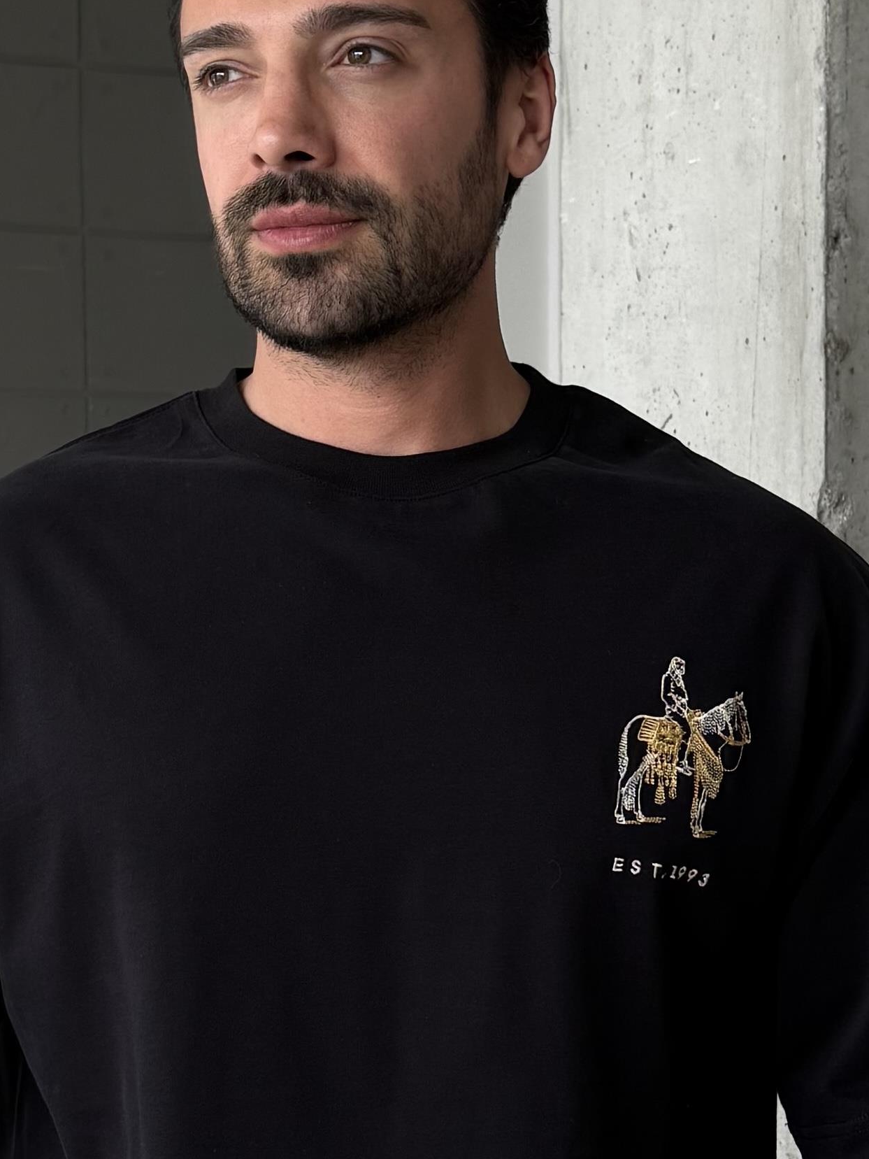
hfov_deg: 22.2
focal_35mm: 66
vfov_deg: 28.3
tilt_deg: -2.3
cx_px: 332
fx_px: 2209
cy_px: 1030
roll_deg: +0.6
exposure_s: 1/137
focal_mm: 6.76
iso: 50
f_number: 1.78
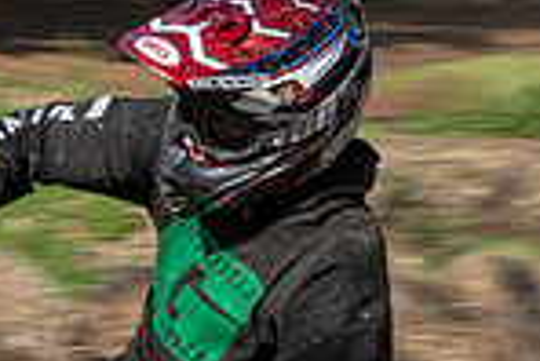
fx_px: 3739
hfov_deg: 8.2
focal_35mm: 249
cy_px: 373
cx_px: 433
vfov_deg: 5.5
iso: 200
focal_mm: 38
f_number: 8
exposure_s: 1/320
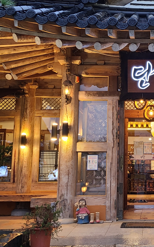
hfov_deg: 22.3
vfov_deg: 36.3
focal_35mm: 56
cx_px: 154
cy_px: 122
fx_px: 376
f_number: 1.8
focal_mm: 5.4
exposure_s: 1/59
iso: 125
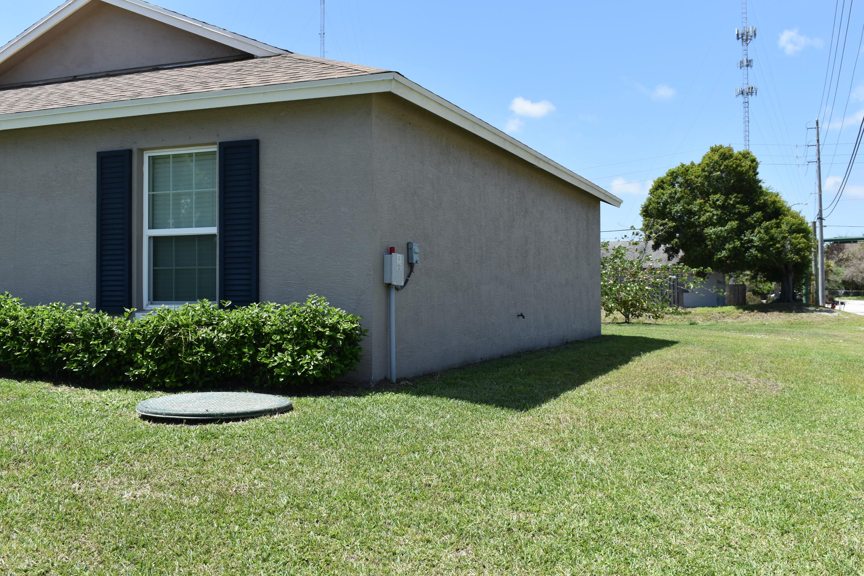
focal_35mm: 38
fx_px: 900
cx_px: 432
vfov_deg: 35.5
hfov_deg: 51.3
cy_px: 288
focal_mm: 25
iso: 140
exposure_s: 1/250
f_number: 8
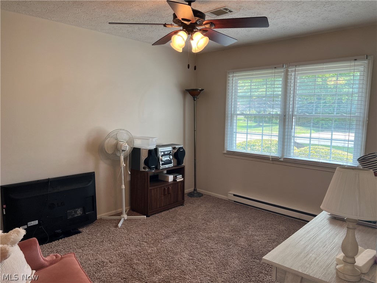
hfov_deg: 67.3
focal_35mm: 26
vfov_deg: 53.1
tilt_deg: -7.0
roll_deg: -0.2
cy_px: 142
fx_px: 283
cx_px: 188
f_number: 1.5
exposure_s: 1/120
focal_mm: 5.7
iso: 80
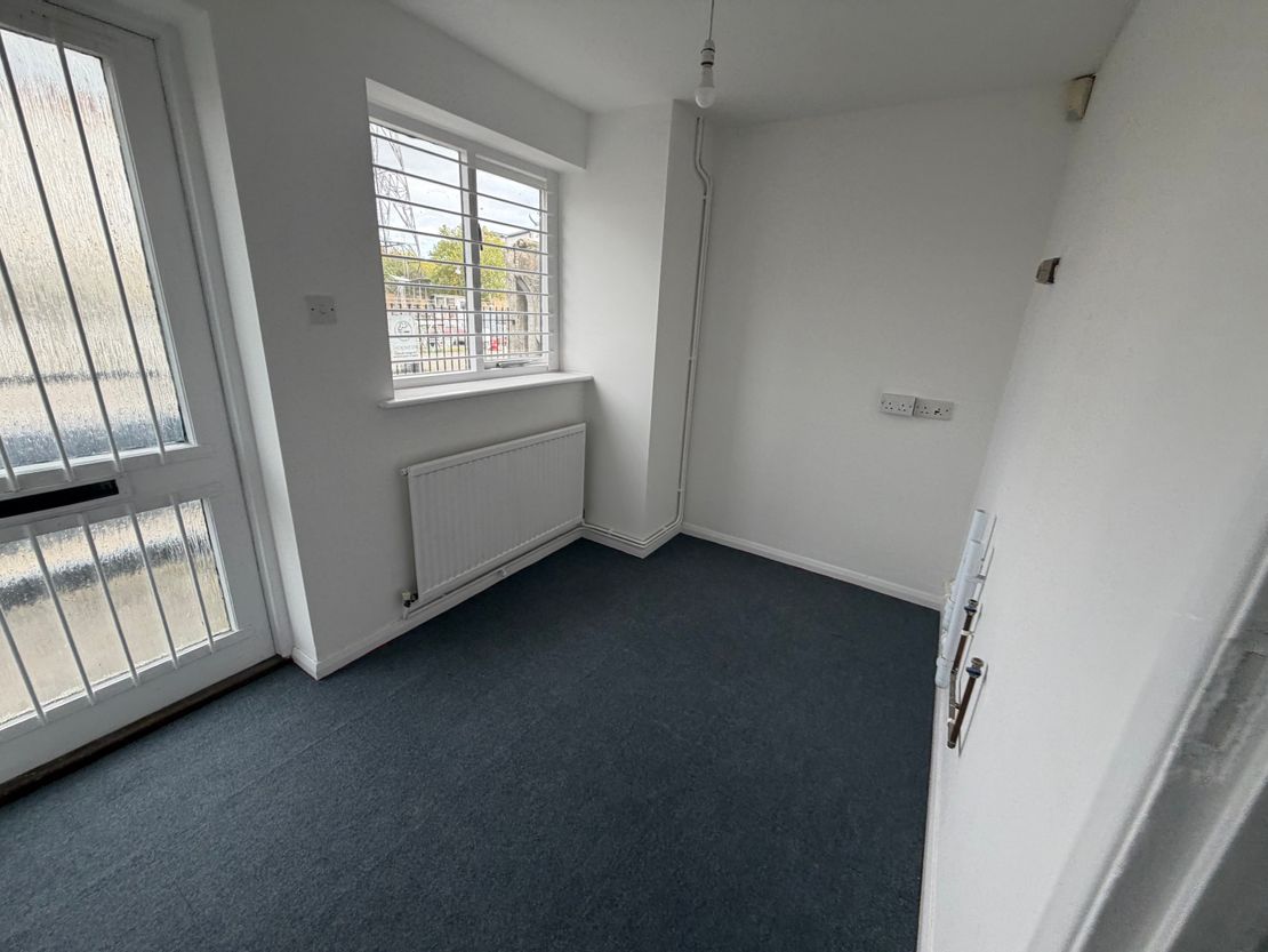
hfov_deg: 102.1
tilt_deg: -11.5
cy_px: 476
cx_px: 634
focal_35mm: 14
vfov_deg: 85.7
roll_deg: -4.3
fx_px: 513
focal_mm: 2.22
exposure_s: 1/121
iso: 100
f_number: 2.2
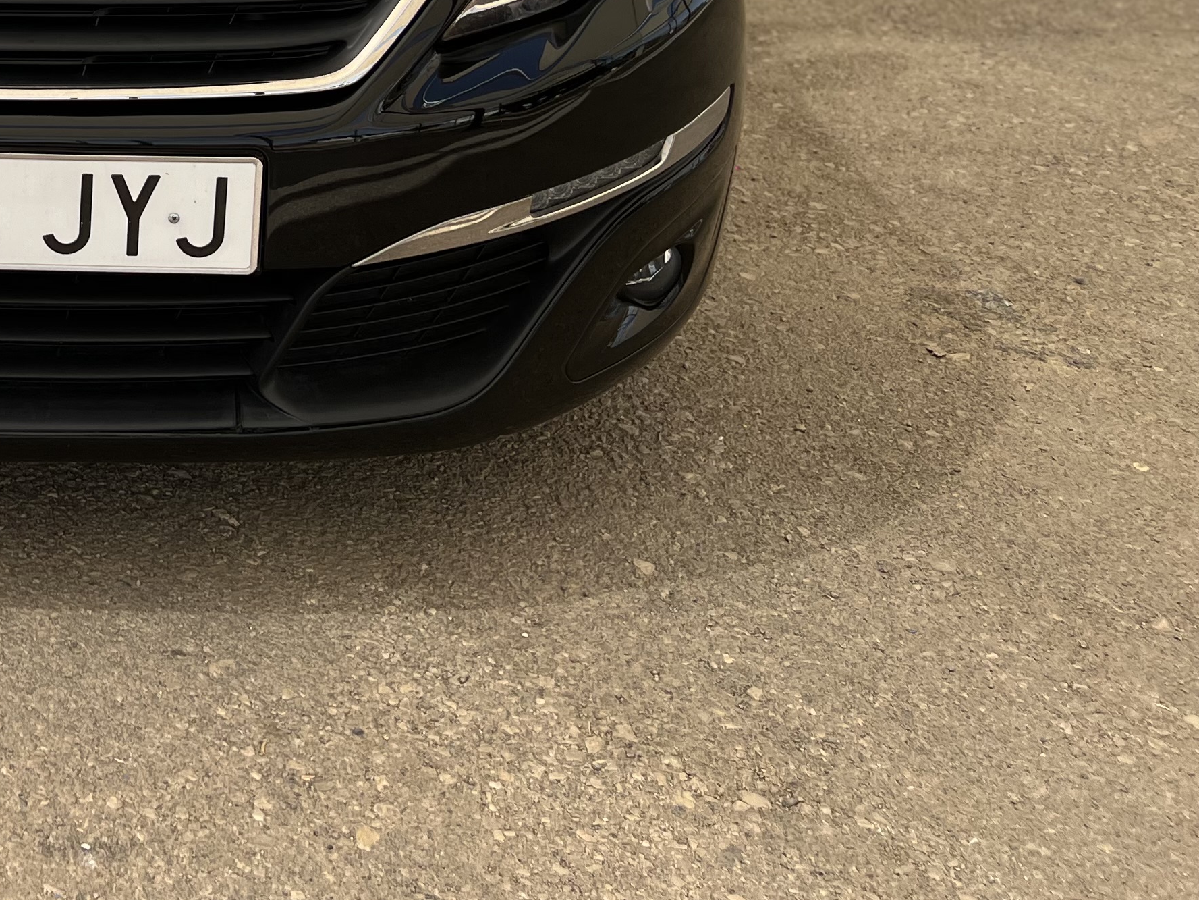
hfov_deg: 29.1
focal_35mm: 59
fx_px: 2044
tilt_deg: -12.2
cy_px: -101
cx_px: -161
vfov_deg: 23.3
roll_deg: +0.7
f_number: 1.5
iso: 50
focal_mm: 5.7
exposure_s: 1/1869
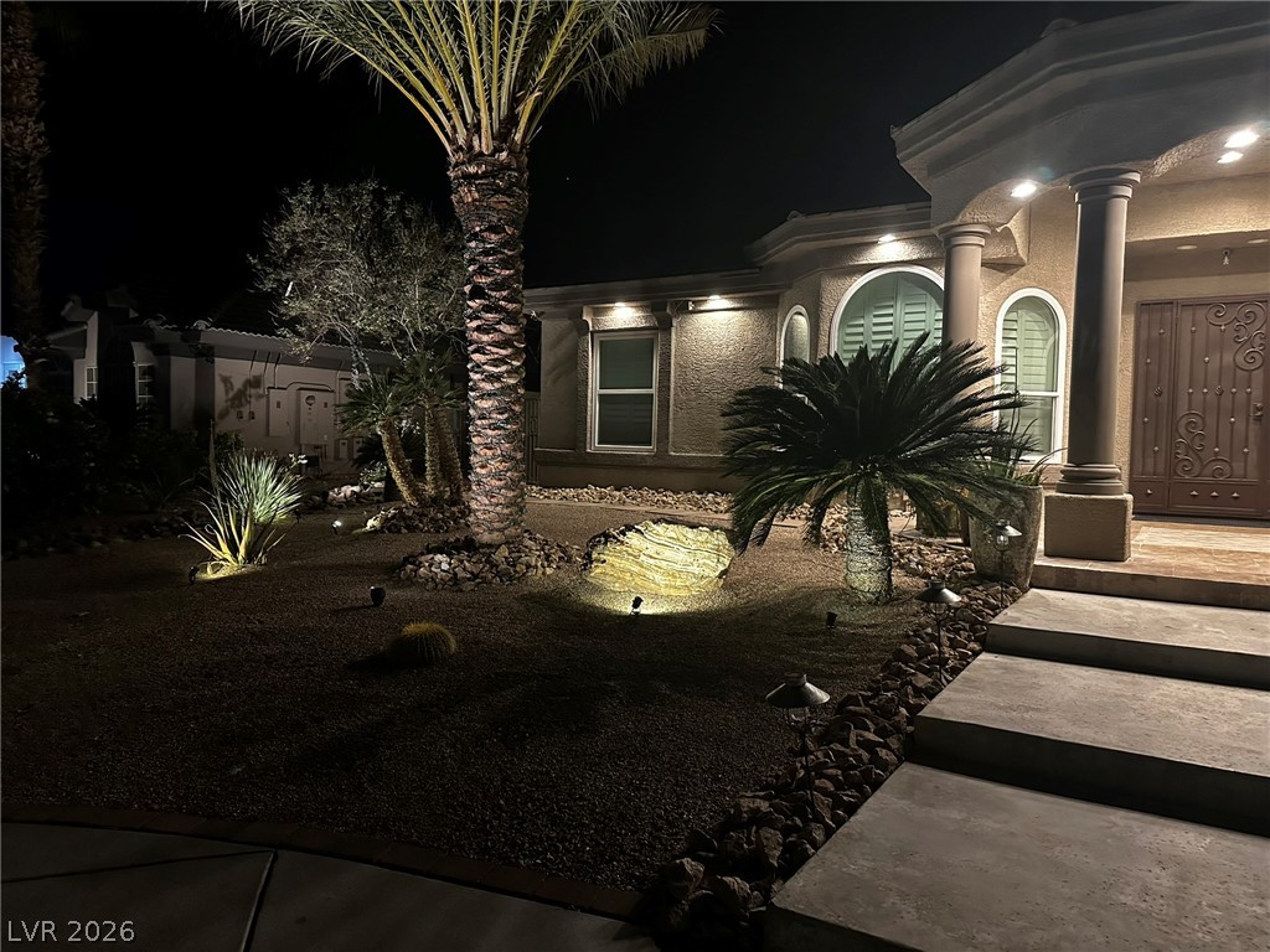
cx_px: 635
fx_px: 881
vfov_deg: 56.8
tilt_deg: -1.8
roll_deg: -1.3
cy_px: 476
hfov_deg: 71.6
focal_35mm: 24
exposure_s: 1/40
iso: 1000
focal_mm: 6.86
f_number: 1.78
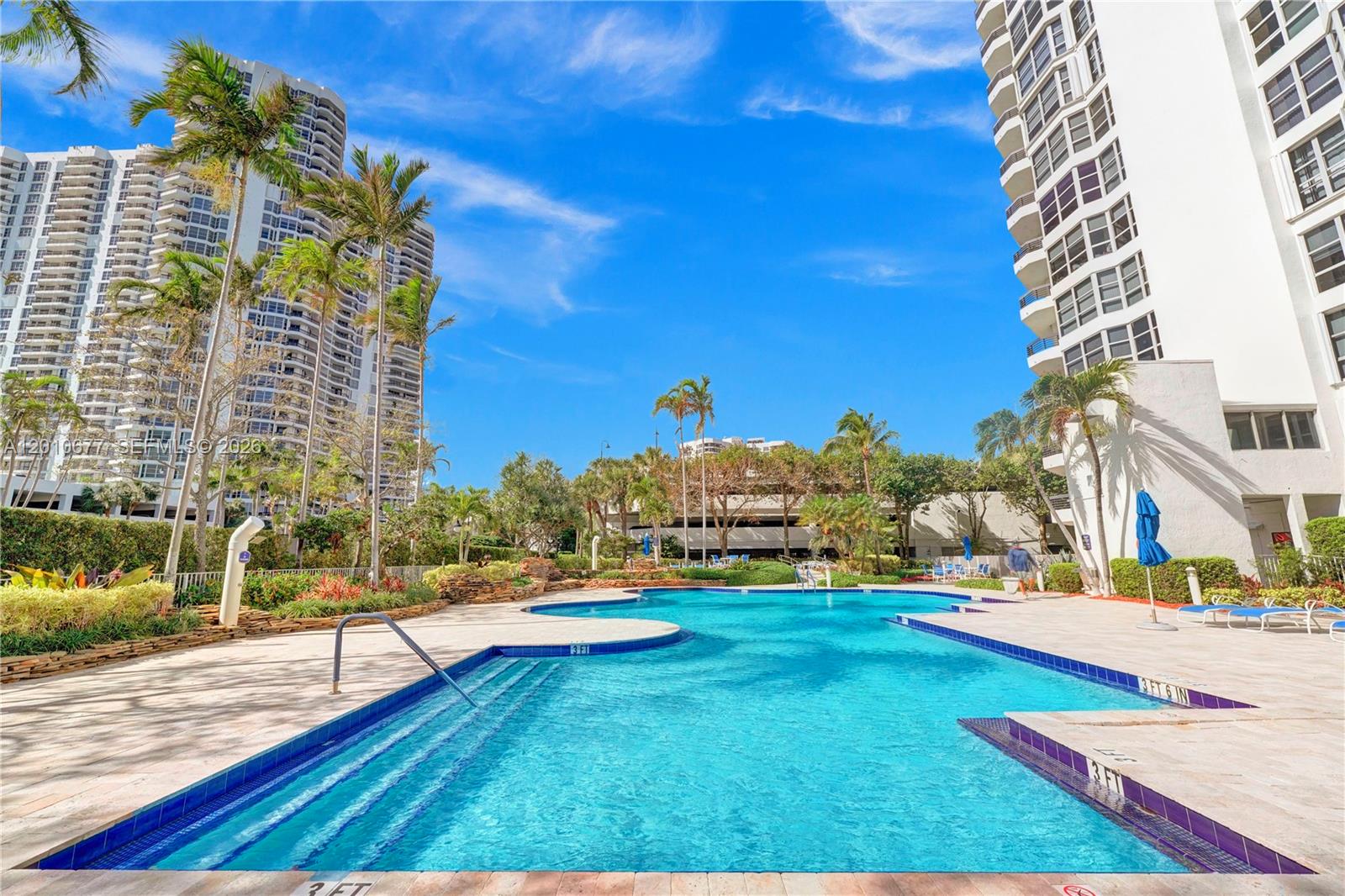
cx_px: 672
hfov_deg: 104.3
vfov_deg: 81.2
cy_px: 448
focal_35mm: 14
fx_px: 523
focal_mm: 14
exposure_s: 1/3200
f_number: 6.3
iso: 1600
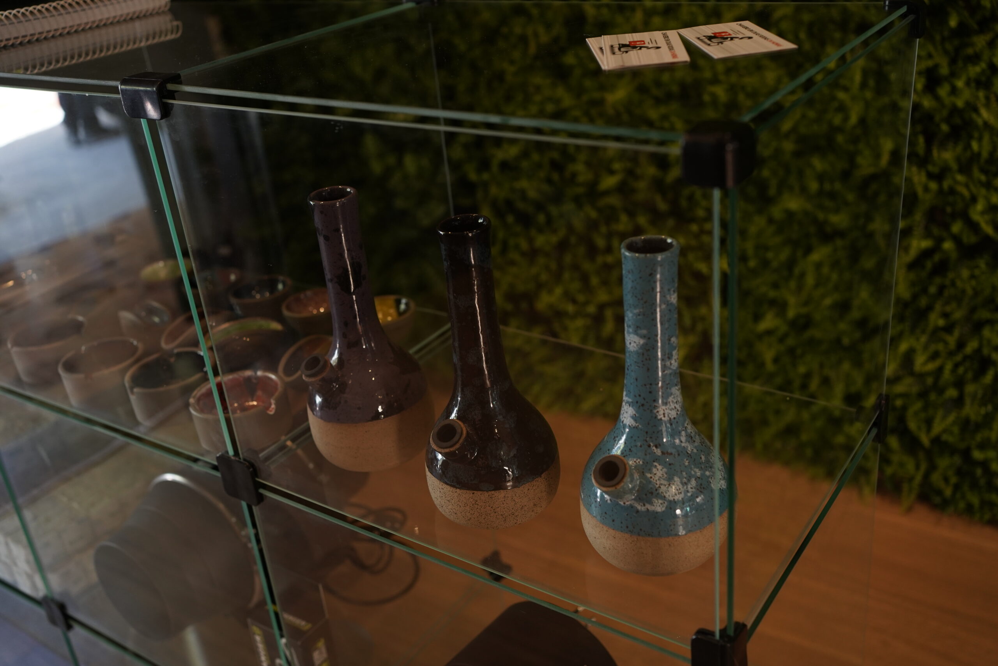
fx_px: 970
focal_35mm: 35
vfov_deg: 37.9
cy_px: 333
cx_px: 499
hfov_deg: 54.4
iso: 1000
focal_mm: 35
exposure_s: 1/125
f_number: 4
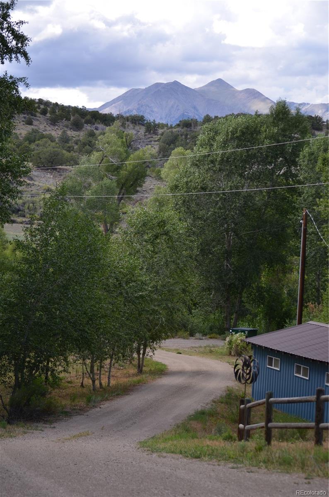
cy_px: 248
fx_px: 1137
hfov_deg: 16.5
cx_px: 164
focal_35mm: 82
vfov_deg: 24.7
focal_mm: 55
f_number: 4.5
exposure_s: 1/250
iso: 100
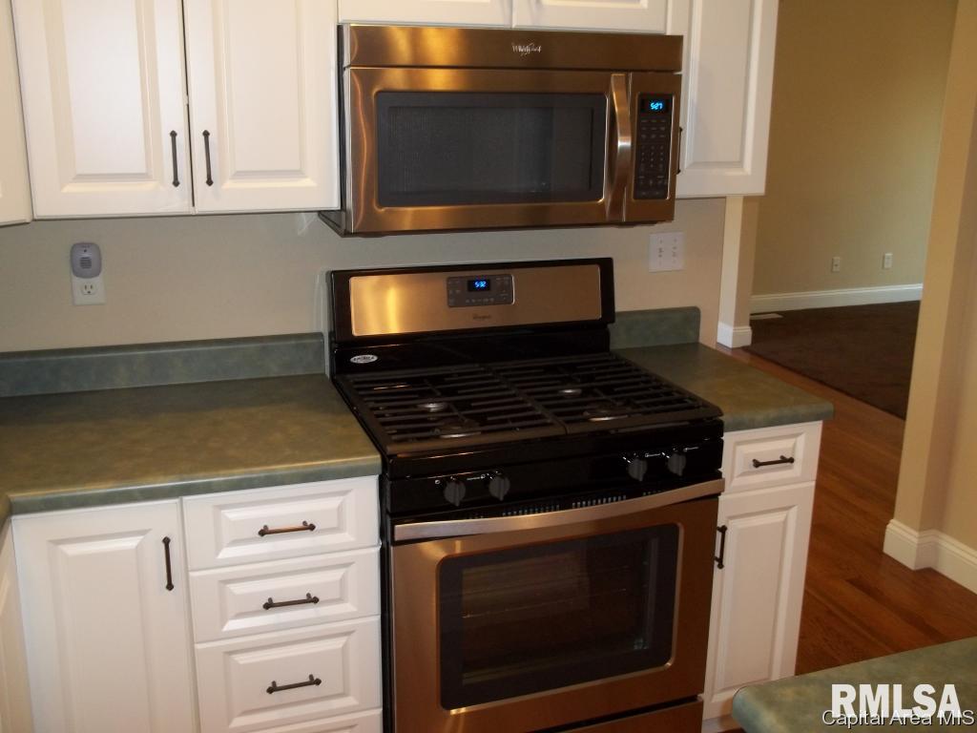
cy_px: 366
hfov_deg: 55.4
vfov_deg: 42.9
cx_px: 488
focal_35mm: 33
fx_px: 931
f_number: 3.3
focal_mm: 5.9
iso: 160
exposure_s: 1/30
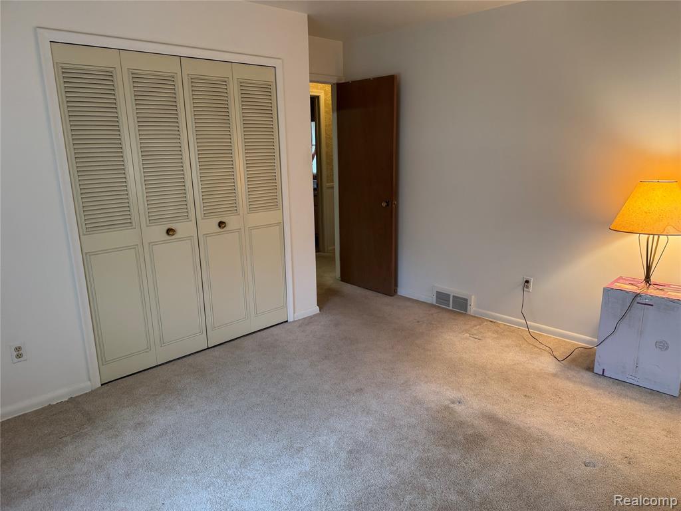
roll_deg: +1.0
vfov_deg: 56.8
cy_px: 256
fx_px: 472
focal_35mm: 24
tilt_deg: -13.3
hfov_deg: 71.6
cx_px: 340
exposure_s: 1/60
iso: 250
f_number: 1.78
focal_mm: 6.76
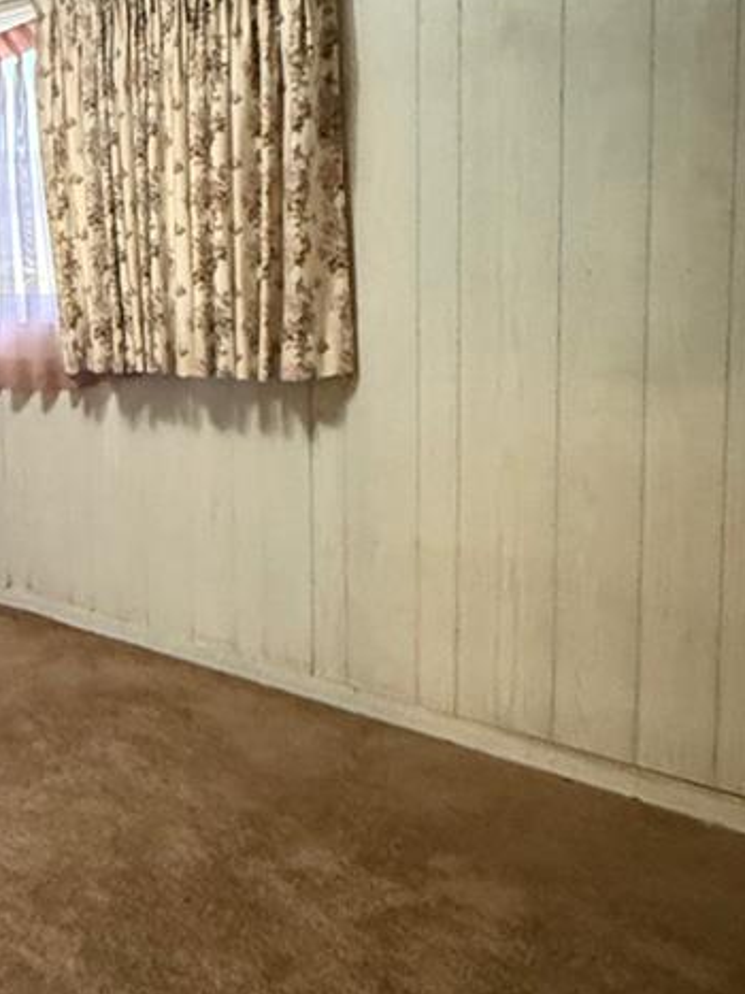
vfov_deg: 42.0
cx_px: -254
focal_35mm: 45
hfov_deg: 26.6
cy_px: 417
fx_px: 1292
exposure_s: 1/40
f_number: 2.2
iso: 1000
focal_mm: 2.22
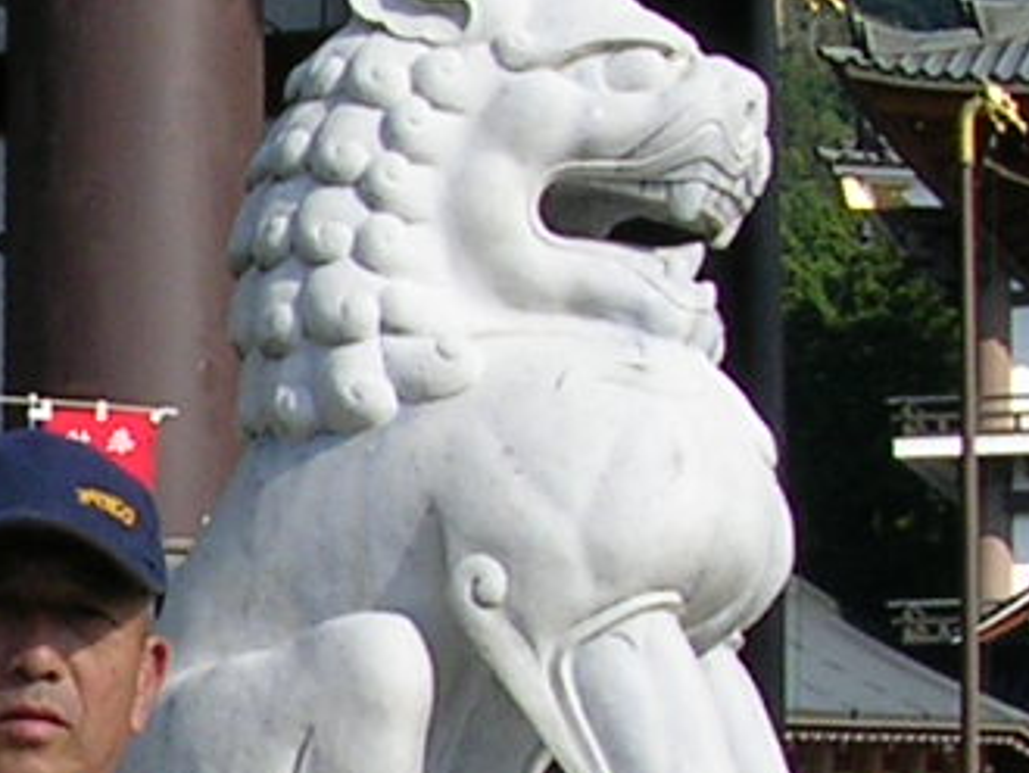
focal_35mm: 184
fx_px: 5474
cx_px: -733
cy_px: 895
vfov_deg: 8.0
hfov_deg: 10.2
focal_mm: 5.8
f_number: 5.6
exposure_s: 1/224
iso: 50
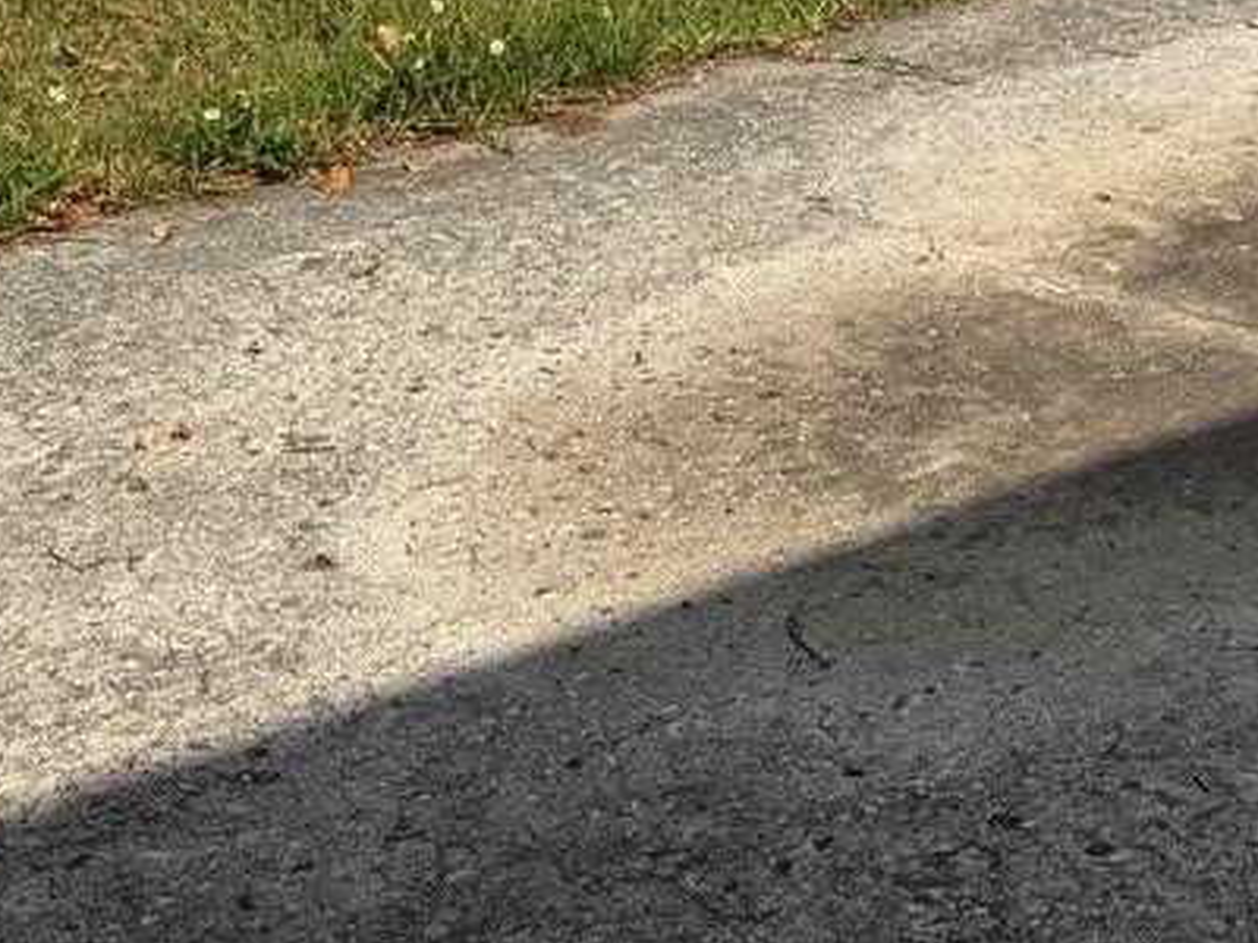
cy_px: -861
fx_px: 3489
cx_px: 1060
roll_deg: +0.6
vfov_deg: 13.5
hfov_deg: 20.1
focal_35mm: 96
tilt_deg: -3.1
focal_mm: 6.76
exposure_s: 1/7092
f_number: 1.78
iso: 80
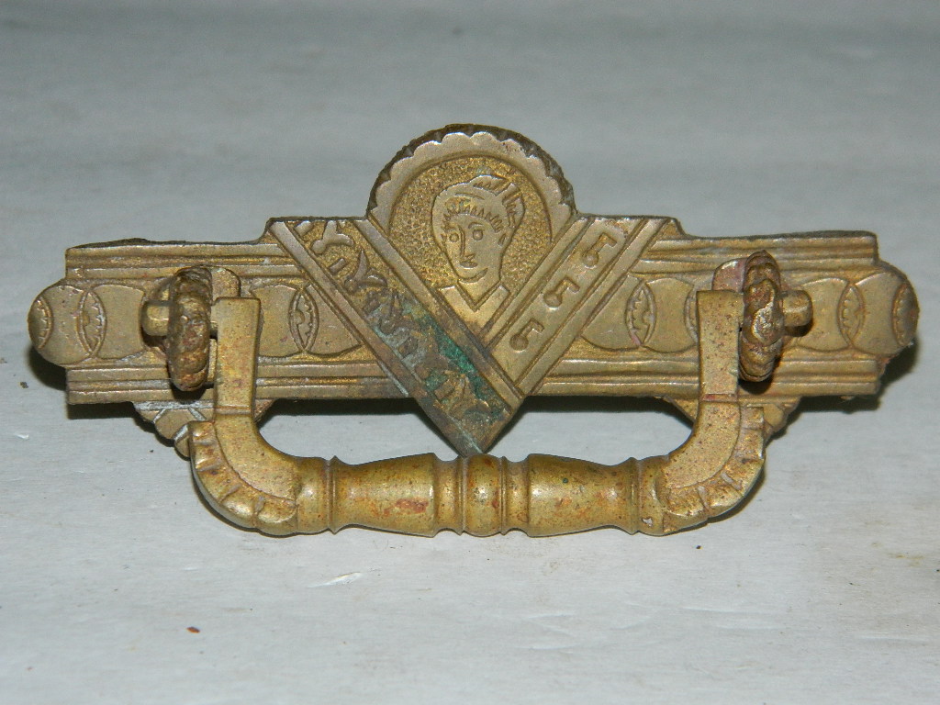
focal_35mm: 177
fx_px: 4806
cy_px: 352
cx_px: 470
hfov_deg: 11.2
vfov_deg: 8.4
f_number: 5.1
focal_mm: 31.8
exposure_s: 1/80
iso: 200
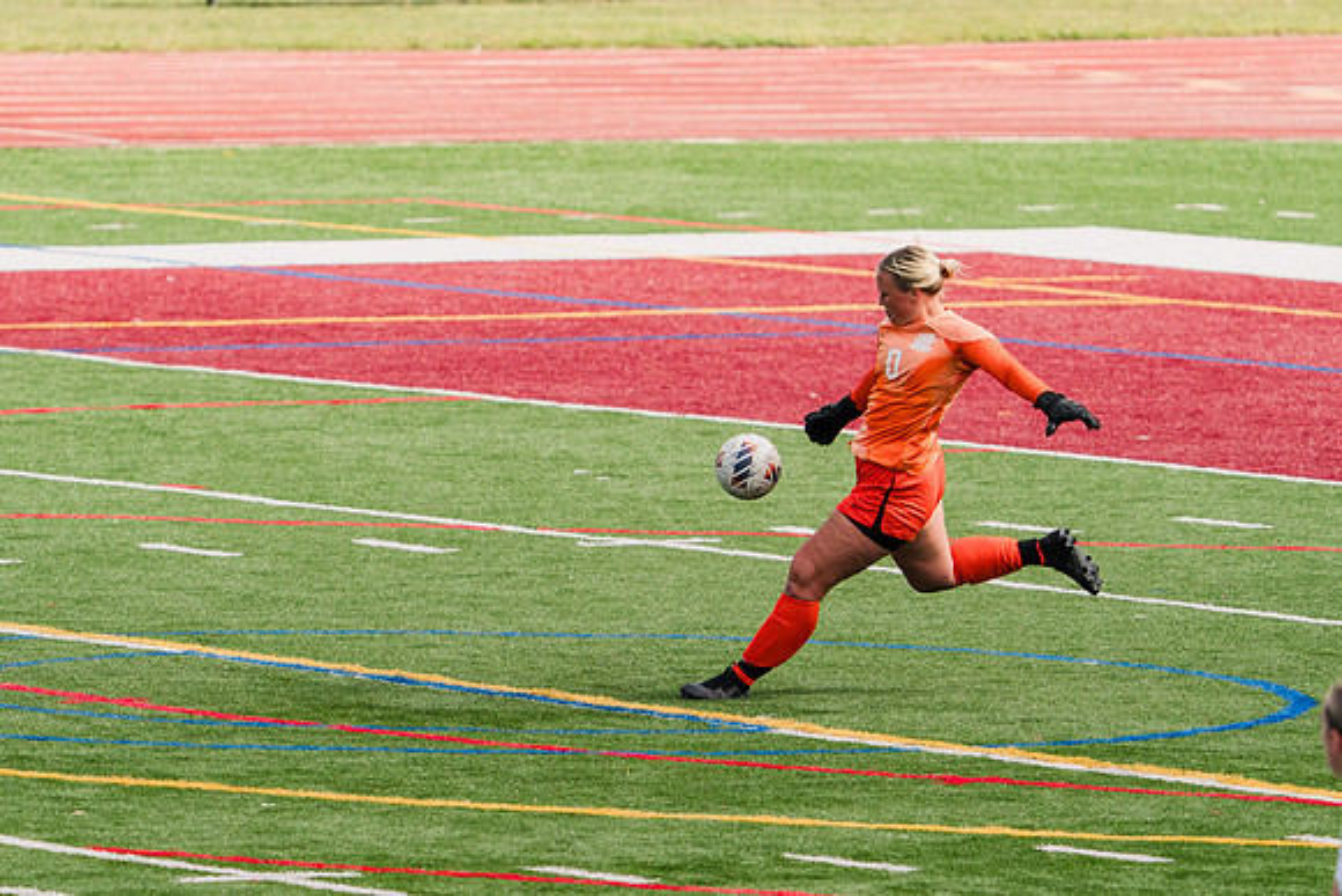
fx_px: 18256
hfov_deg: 4.2
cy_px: 436
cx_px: 558
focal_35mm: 490
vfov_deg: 2.8
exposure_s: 1/1600
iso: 400
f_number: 6.3
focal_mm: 332
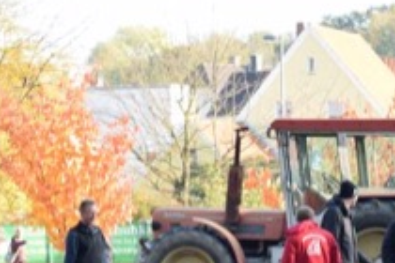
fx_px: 3138
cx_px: 726
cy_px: 264
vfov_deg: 4.8
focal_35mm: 286
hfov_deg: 7.0
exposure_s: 1/200
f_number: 7.1
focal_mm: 50
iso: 400
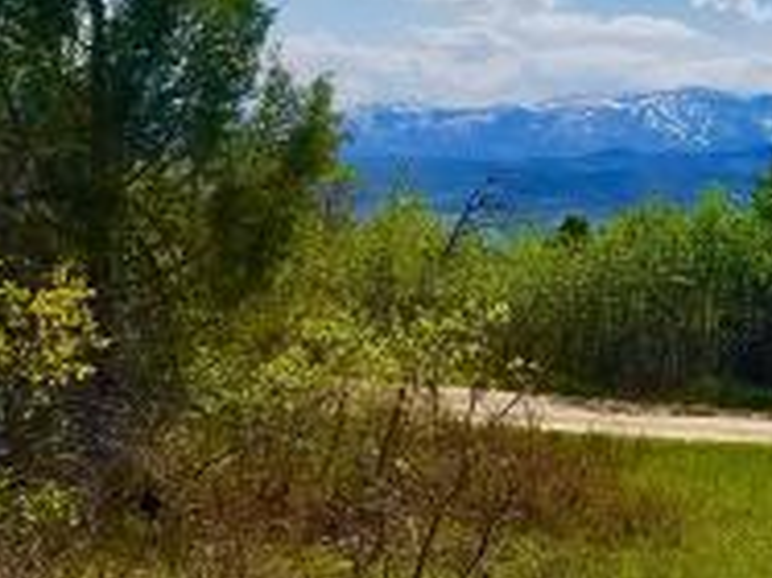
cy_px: 190
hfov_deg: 19.7
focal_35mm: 89
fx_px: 1984
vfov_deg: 16.5
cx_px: 1082
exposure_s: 1/6480
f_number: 1.7
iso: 50
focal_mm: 4.2
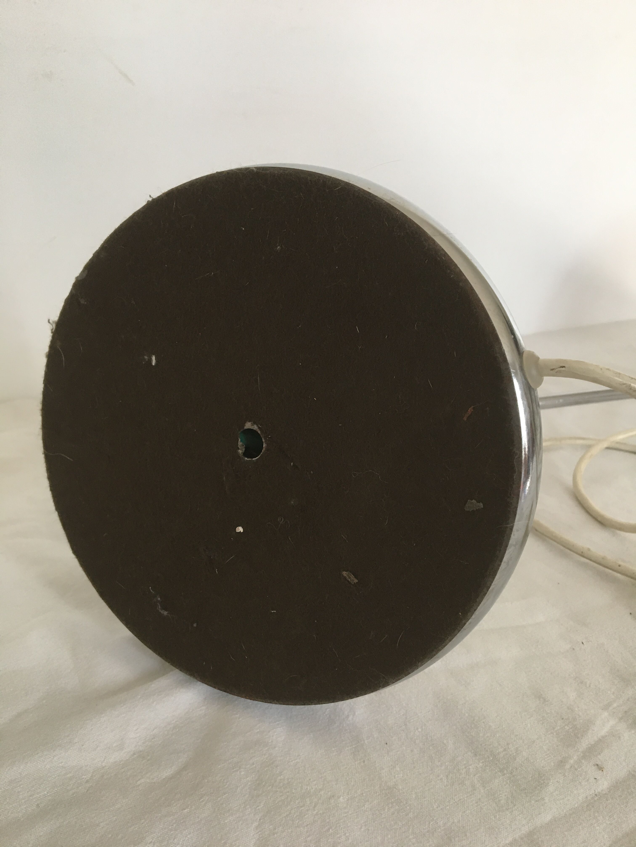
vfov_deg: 61.7
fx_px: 710
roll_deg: -0.3
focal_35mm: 29
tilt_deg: -21.6
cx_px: 318
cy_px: 424
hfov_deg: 48.2
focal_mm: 4.15
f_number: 2.2
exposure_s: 1/33
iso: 64
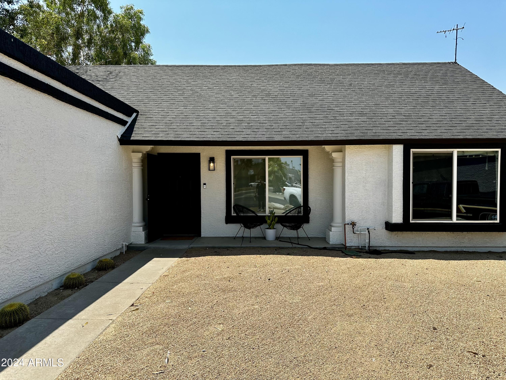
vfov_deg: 56.8
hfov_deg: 71.6
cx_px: 253
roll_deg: -0.5
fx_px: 351
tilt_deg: -1.2
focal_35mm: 24
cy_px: 190
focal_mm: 6.86
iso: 80
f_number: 1.78
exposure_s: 1/4545
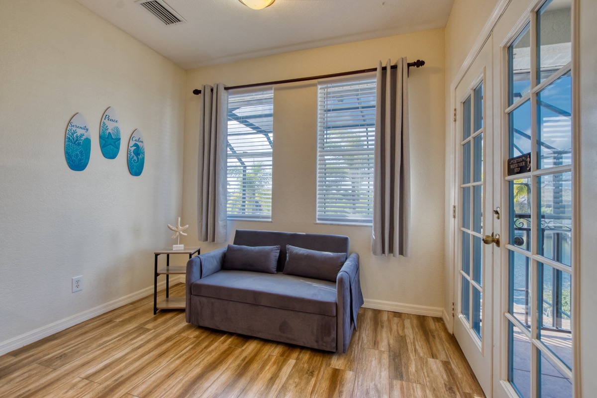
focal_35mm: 15
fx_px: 249
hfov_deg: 100.4
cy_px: 199
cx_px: 298
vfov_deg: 77.3
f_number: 8
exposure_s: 1/40
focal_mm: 10
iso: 400
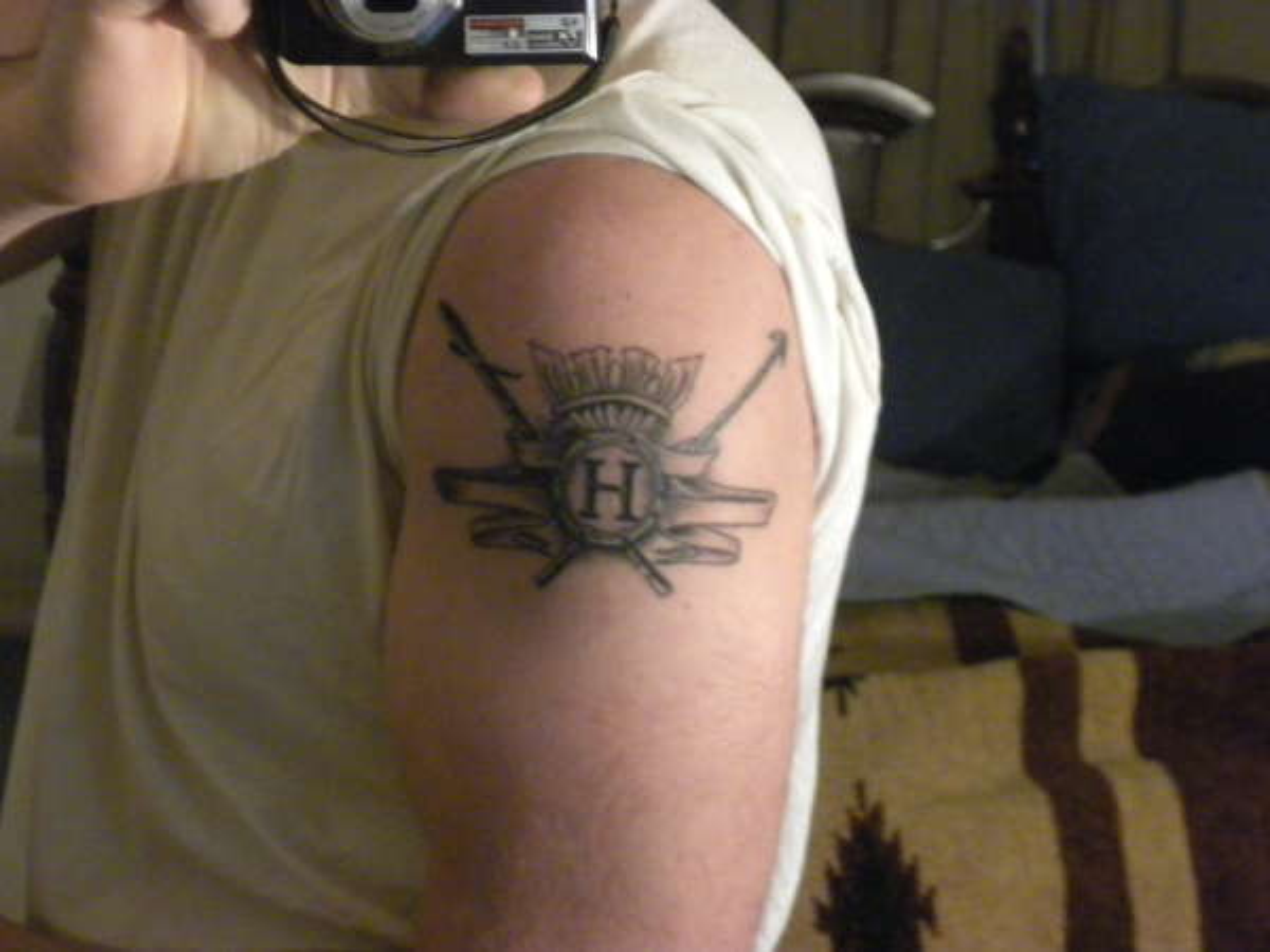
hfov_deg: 16.6
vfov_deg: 12.5
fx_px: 4366
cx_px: 635
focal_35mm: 119
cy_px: 476
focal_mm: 21
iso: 800
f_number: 5.1
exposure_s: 1/9.6
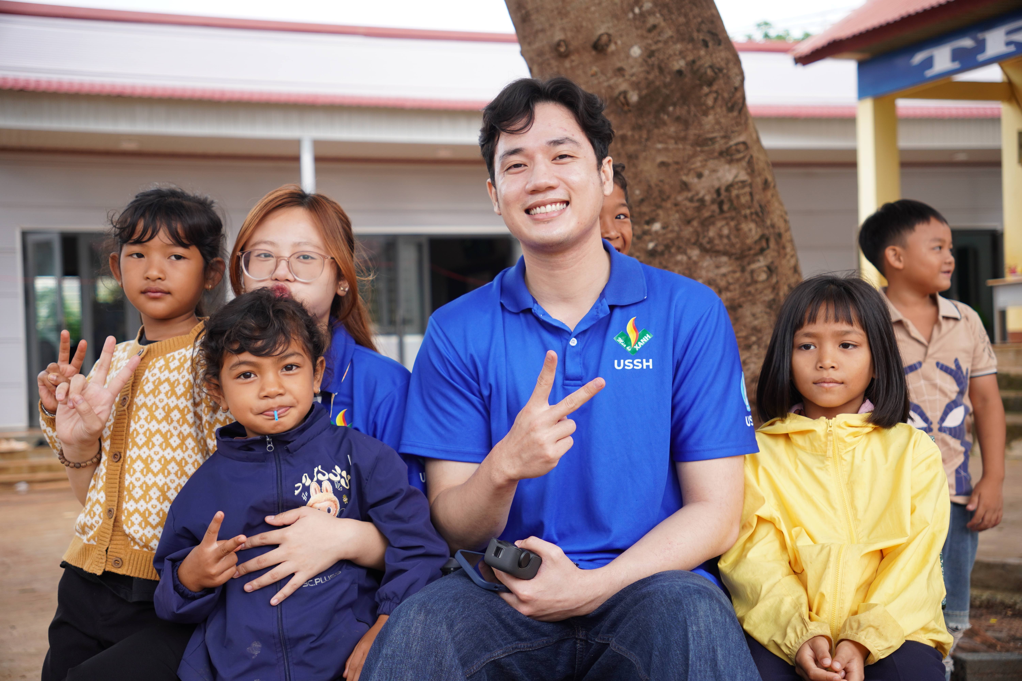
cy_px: 340
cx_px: 511
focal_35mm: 50
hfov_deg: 39.7
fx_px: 1414
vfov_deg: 27.1
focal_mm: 33.2
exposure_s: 1/125
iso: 125
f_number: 2.8
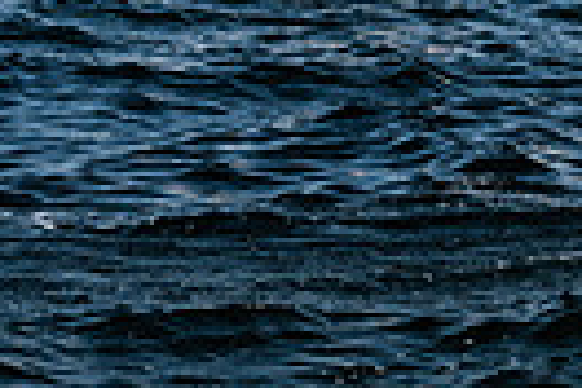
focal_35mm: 326
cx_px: 1160
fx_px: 5270
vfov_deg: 4.2
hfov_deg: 6.2
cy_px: -430
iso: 400
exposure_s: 1/640
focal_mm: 73
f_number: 8
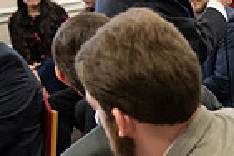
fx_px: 858
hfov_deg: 14.7
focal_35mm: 132
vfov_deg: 10.4
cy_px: 127
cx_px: 329
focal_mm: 32
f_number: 3.2
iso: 2000
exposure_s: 1/200
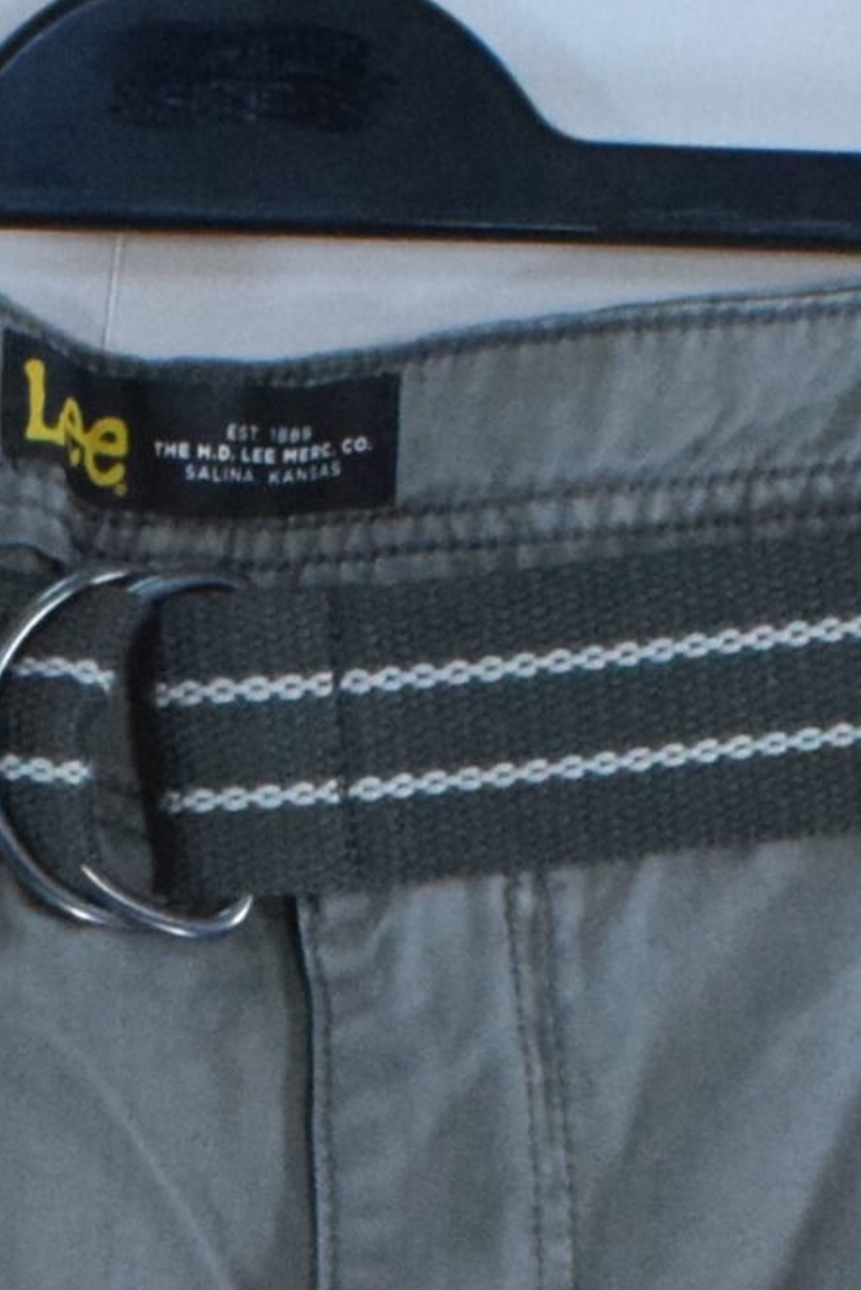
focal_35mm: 216
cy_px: 1692
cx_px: 250
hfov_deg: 6.4
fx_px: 7744
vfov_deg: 9.4
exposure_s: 1/160
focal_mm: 24
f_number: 14
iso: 3200
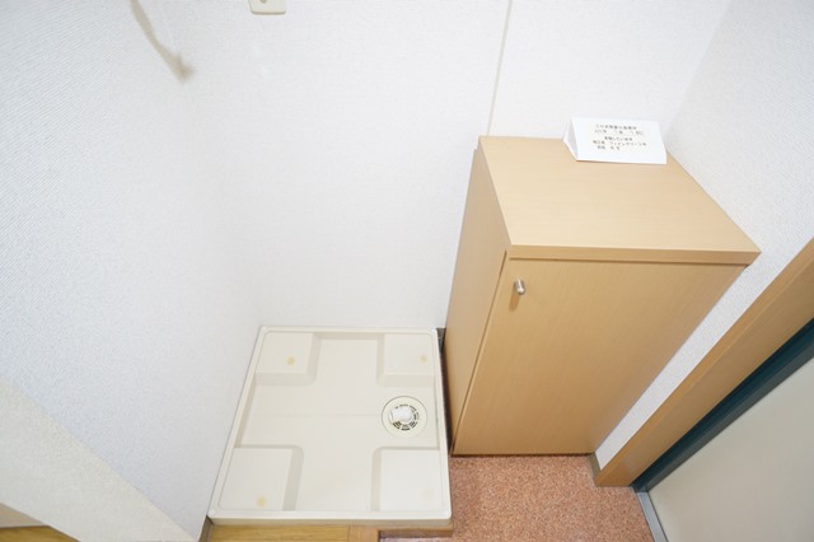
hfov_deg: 73.8
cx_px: 407
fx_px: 542
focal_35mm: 24
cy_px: 271
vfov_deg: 53.1
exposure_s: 1/20
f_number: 2.8
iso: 800
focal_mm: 16
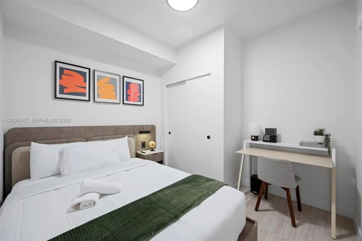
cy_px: 120
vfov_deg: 81.1
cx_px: 181
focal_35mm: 14
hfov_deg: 104.3
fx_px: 141
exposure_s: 1/1.25
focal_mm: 14
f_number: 8
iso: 100
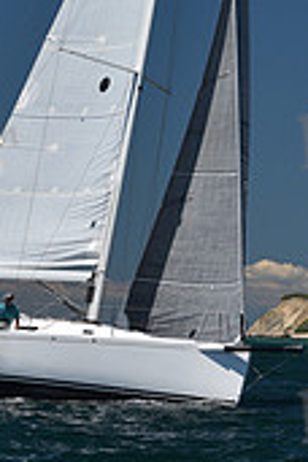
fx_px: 3696
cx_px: 158
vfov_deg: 7.1
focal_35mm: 288
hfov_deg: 4.8
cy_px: -3
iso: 250
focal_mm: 85
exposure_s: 1/800
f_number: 6.3
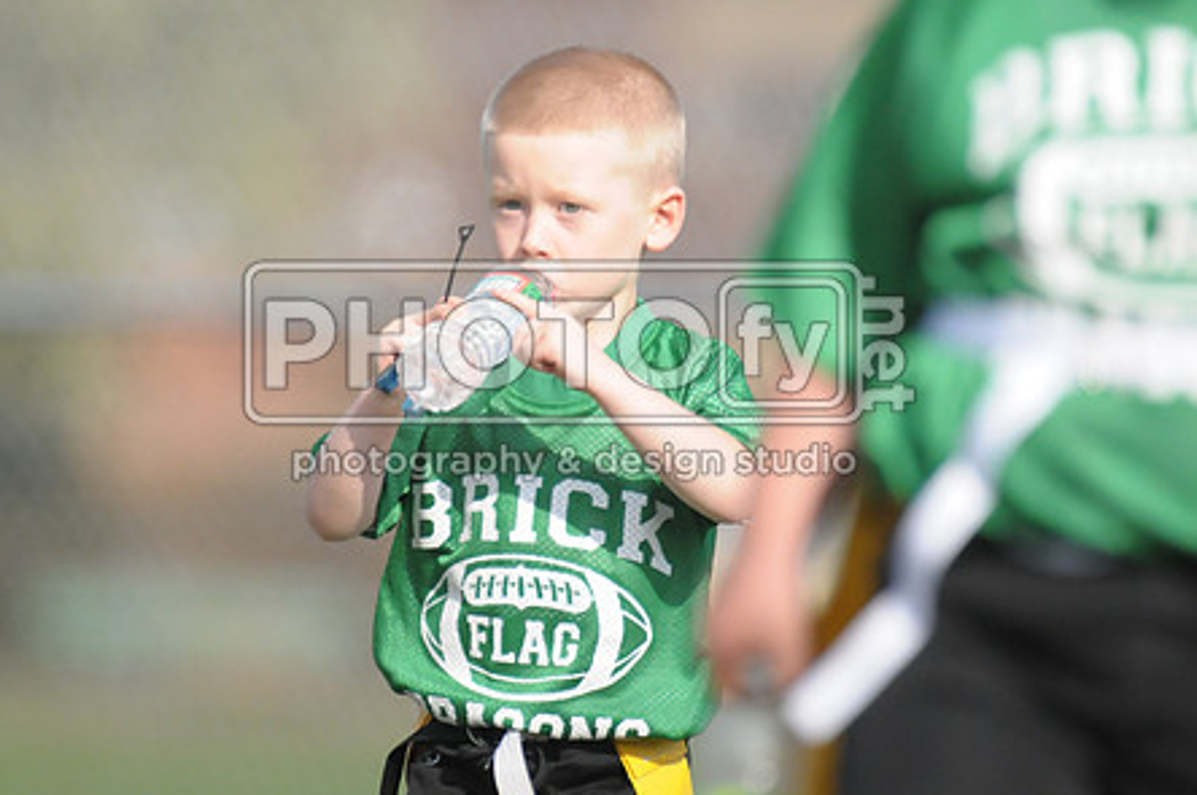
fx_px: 26006
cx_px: 566
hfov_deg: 2.6
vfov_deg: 1.8
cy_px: 362
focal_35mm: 783
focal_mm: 400
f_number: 4
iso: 1600
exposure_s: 1/8000
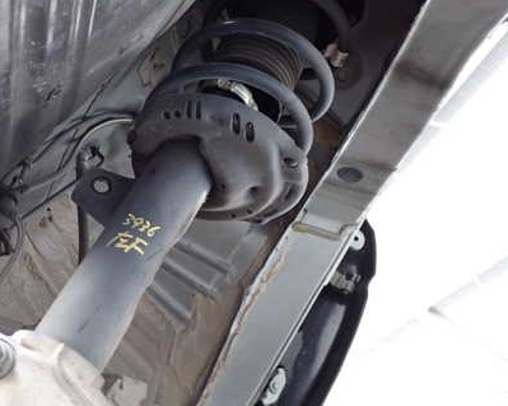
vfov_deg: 34.1
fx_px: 661
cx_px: 171
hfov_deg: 41.5
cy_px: 204
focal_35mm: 44
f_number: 2.3
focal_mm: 5.4
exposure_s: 1/30
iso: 250
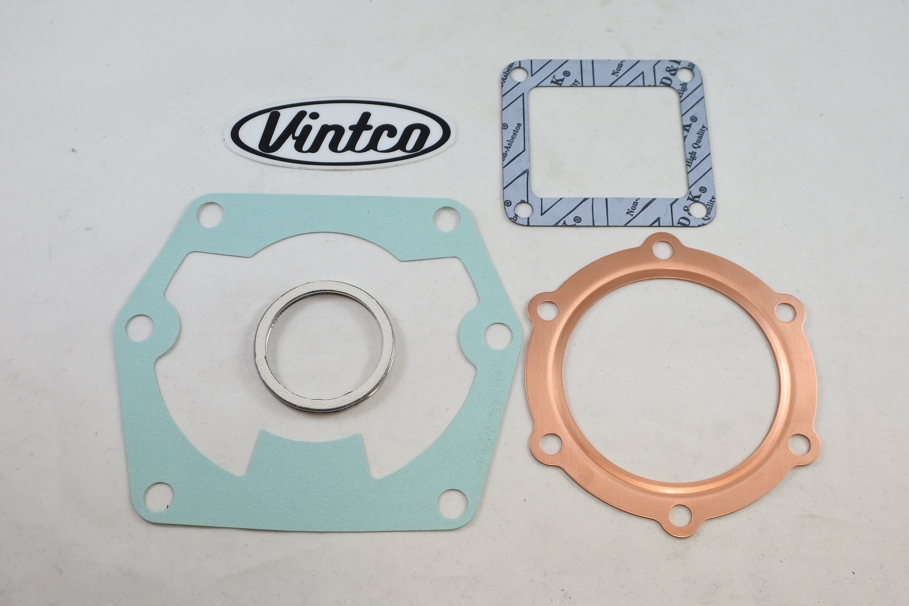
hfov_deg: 58.7
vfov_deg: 41.1
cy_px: 303
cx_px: 454
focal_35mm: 32
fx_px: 808
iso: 400
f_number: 3.8
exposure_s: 1/200
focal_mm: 12.1
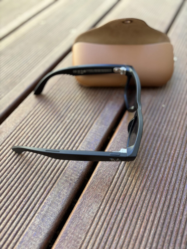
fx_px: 187
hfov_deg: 53.1
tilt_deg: -54.4
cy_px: 124
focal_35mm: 26
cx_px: 94
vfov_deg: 67.3
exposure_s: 1/122
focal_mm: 5.96
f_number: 1.6
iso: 80
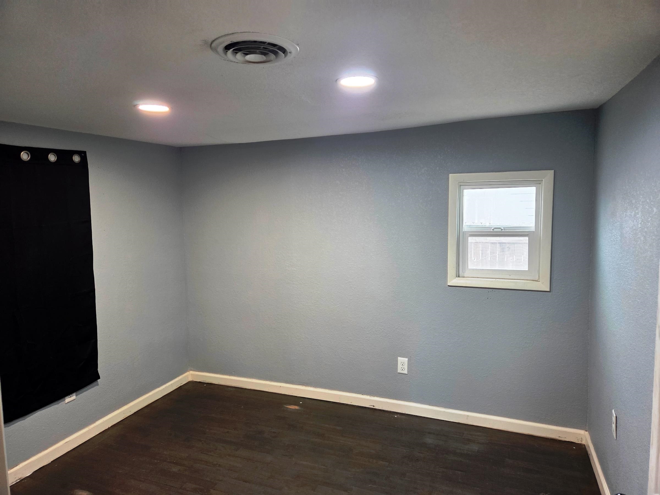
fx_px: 439
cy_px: 248
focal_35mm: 23
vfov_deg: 58.9
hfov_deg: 73.9
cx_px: 330
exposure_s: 1/120
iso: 320
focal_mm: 5.4
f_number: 1.8
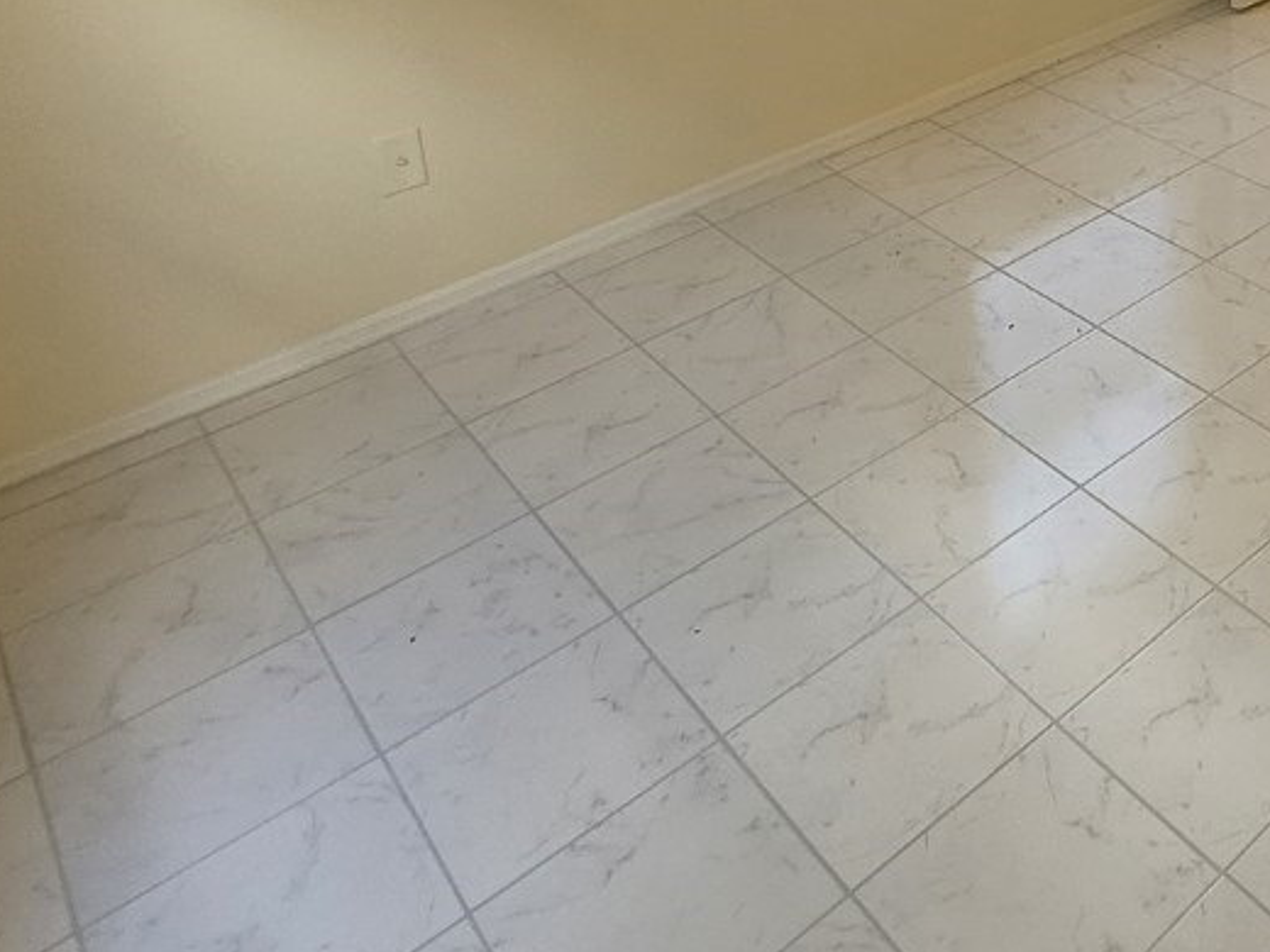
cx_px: 1255
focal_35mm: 36
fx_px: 1321
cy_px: -107
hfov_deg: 44.2
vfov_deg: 34.1
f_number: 2.2
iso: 160
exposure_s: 1/60
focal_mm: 1.74
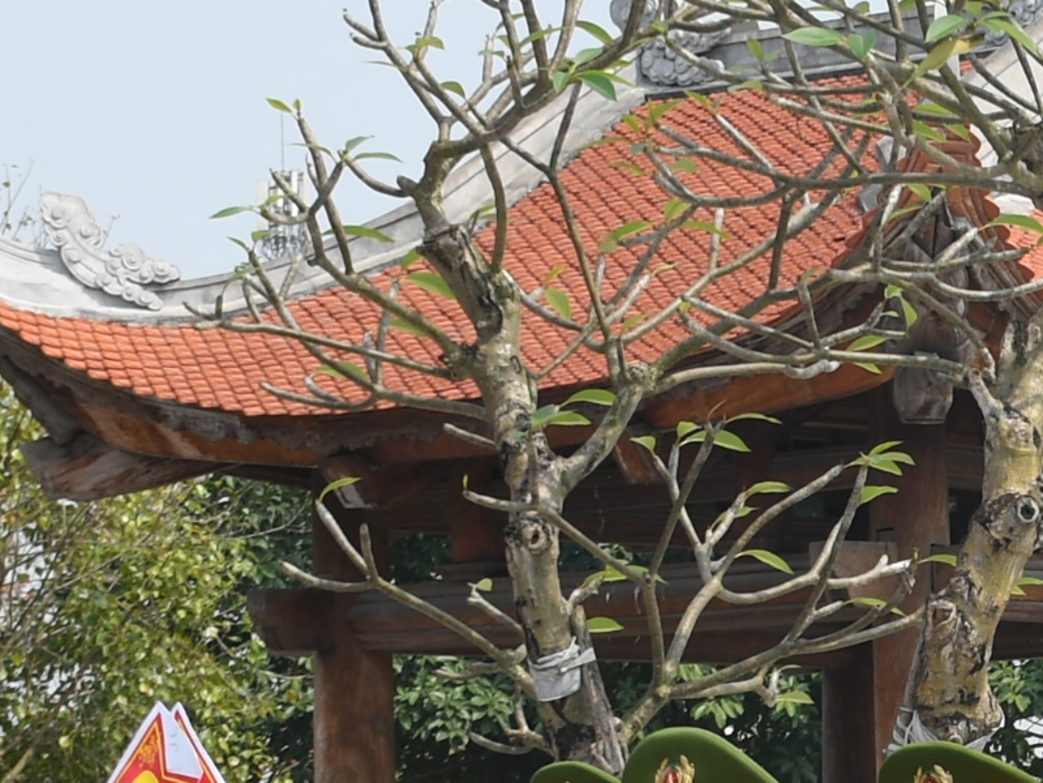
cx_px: 1697
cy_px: 998
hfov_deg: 8.0
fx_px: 7261
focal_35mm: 241
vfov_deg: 6.1
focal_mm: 32
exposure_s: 1/200
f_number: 9
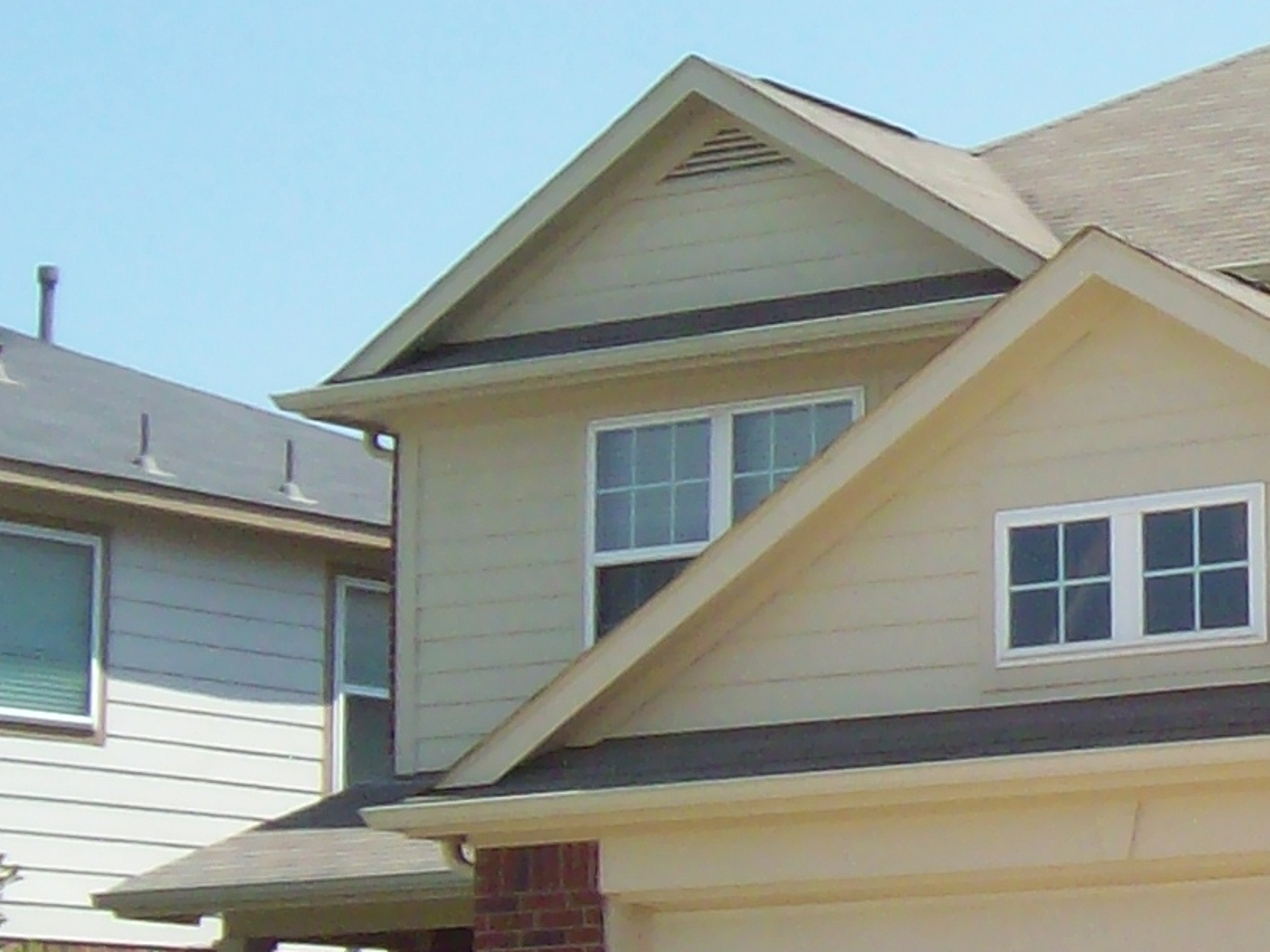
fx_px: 4145
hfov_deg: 16.6
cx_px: 1569
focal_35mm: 113
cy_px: 578
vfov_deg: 13.1
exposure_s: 1/374
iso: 80
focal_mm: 6
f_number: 4.8
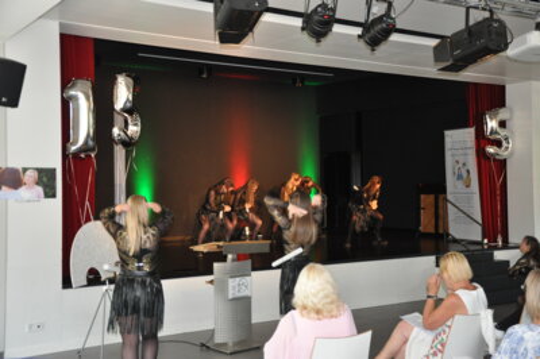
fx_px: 674
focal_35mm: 45
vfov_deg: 29.8
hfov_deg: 43.6
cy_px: 180
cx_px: 270
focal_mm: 30
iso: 800
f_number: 4.2
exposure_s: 1/60
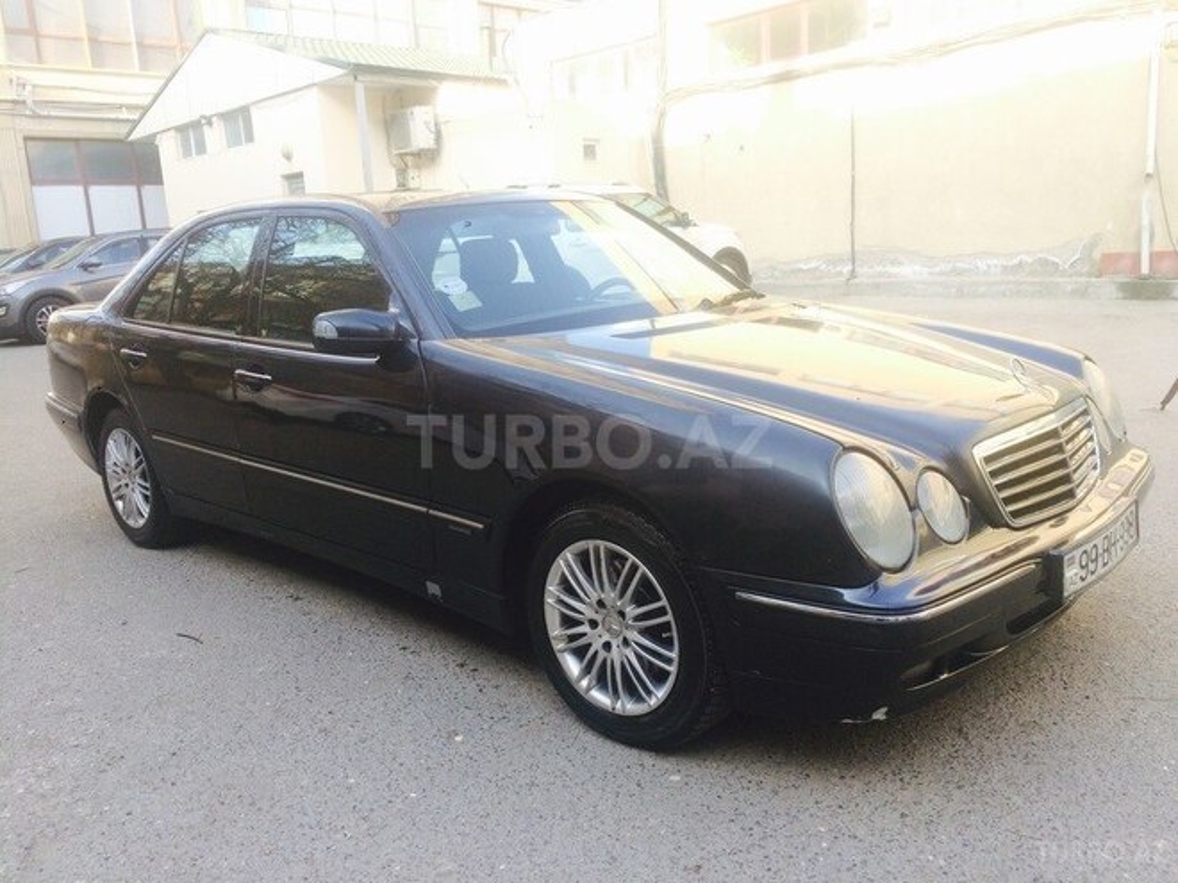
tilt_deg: -13.0
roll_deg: +3.4
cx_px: 589
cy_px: 442
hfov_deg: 61.7
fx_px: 987
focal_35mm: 29
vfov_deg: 48.2
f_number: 2.2
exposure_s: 1/218
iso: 32
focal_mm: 4.15
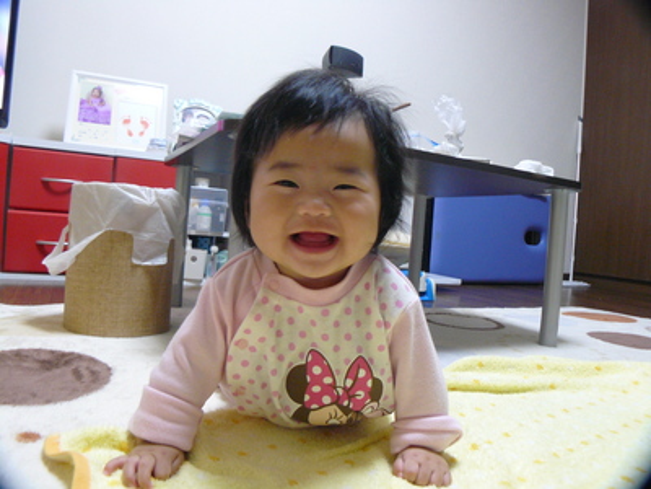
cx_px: 326
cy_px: 244
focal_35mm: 36
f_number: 2.8
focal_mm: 6
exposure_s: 1/6
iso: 200
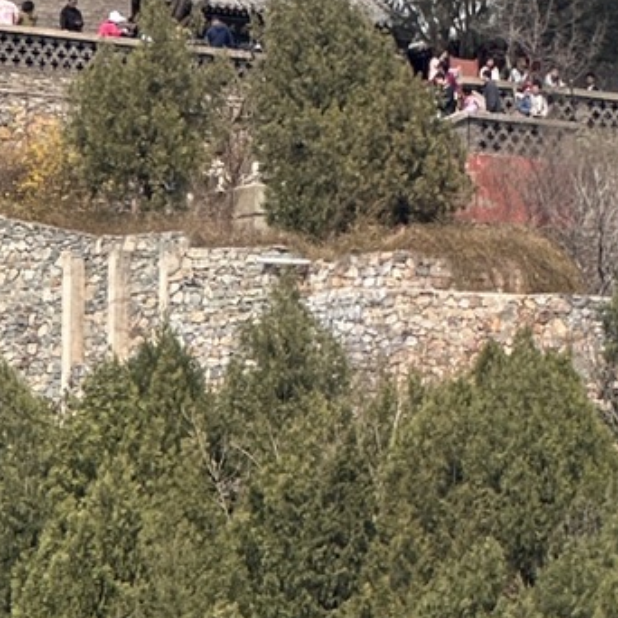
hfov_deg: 4.4
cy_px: 399
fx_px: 8039
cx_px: 931
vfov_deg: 4.4
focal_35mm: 398
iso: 32
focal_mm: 9
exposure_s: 1/758
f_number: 2.8
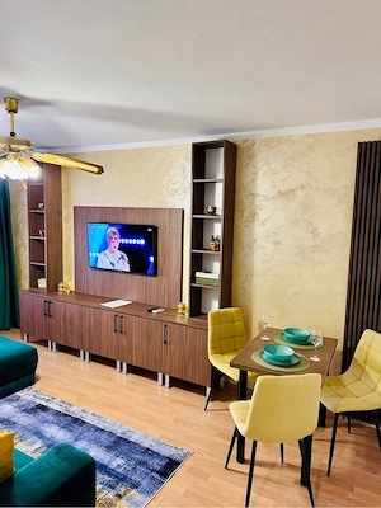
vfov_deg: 71.6
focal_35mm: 24
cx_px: 190
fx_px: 352
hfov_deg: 56.8
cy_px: 254
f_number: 1.78
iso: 125
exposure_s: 1/50
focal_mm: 6.76
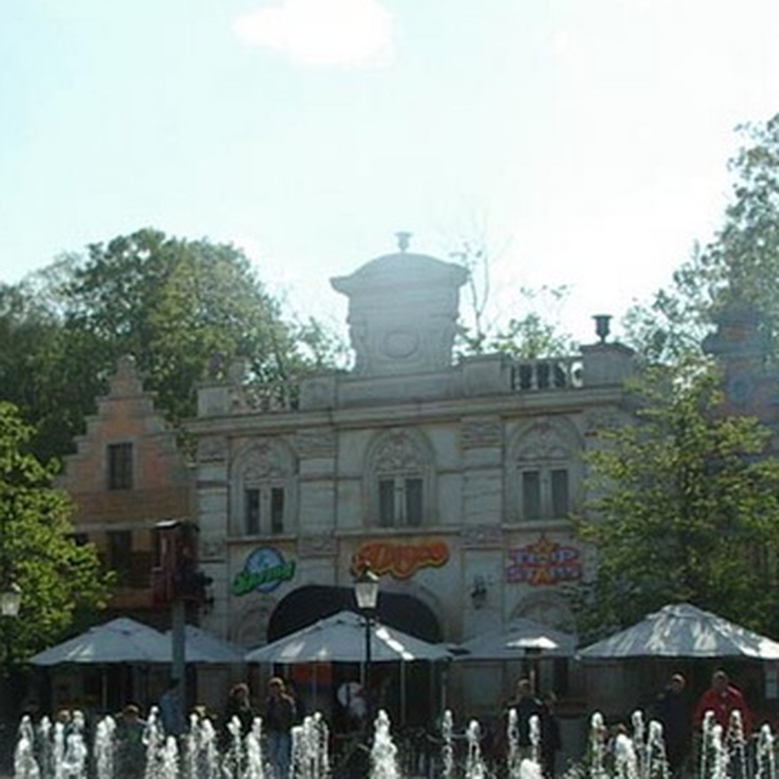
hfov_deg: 22.6
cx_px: 231
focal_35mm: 76
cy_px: 574
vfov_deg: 22.6
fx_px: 1935
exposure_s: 1/640
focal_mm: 5.8
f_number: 4.8
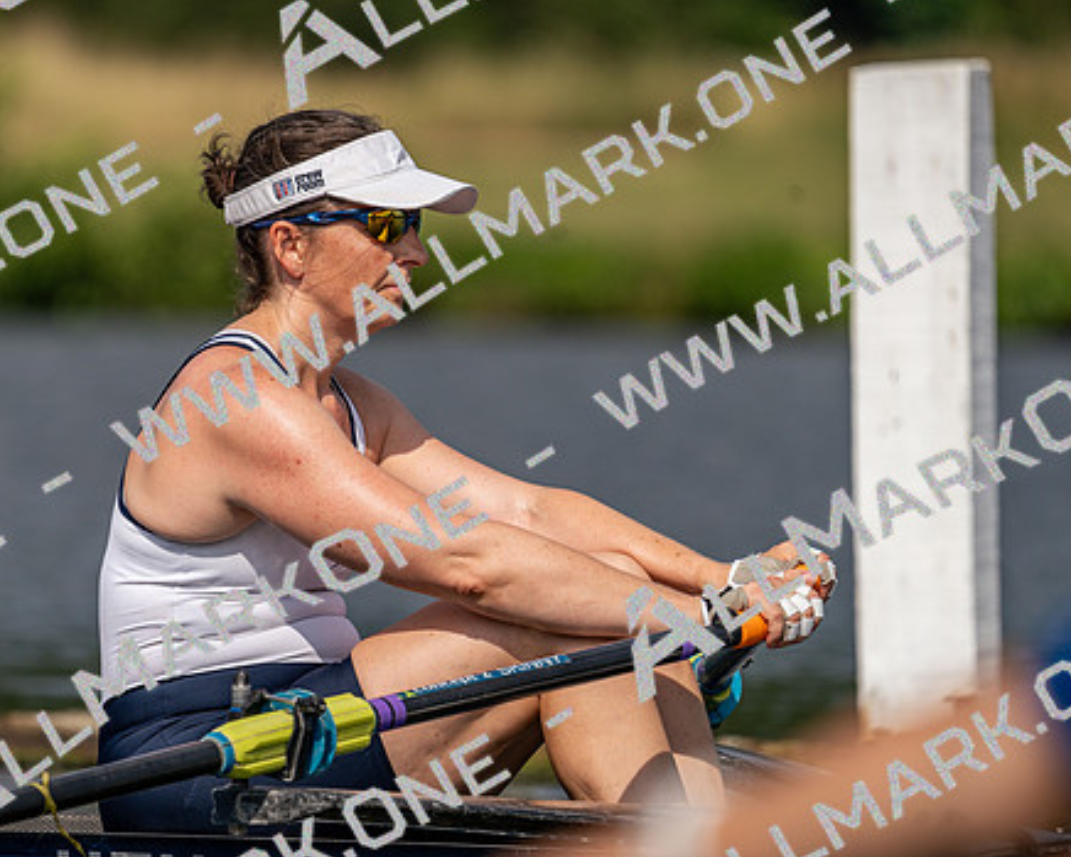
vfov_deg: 2.6
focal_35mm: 587
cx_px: 415
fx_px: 18611
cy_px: 470
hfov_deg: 3.3
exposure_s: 1/1600
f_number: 6.3
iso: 125
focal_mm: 470
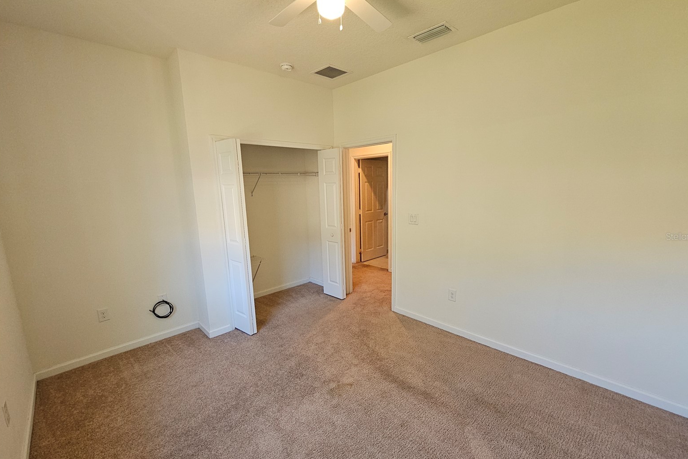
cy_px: 236
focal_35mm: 14
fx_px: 268
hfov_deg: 104.2
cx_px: 352
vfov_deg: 81.2
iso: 320
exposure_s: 1/40
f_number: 2.2
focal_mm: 2.2
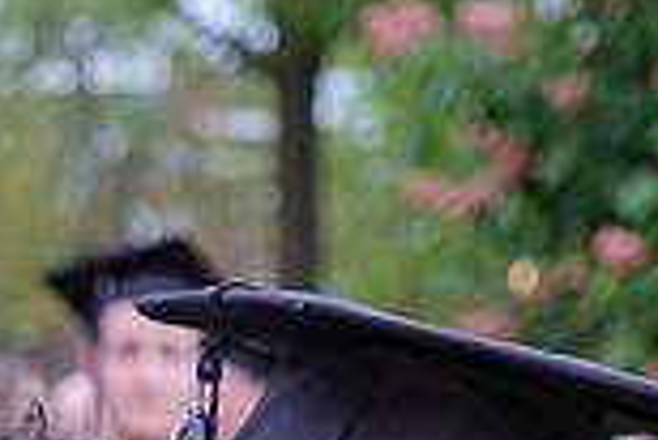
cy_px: 745
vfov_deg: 6.5
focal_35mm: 207
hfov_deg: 9.9
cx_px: 175
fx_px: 3787
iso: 1600
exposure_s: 1/80
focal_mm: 36.5
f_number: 2.8
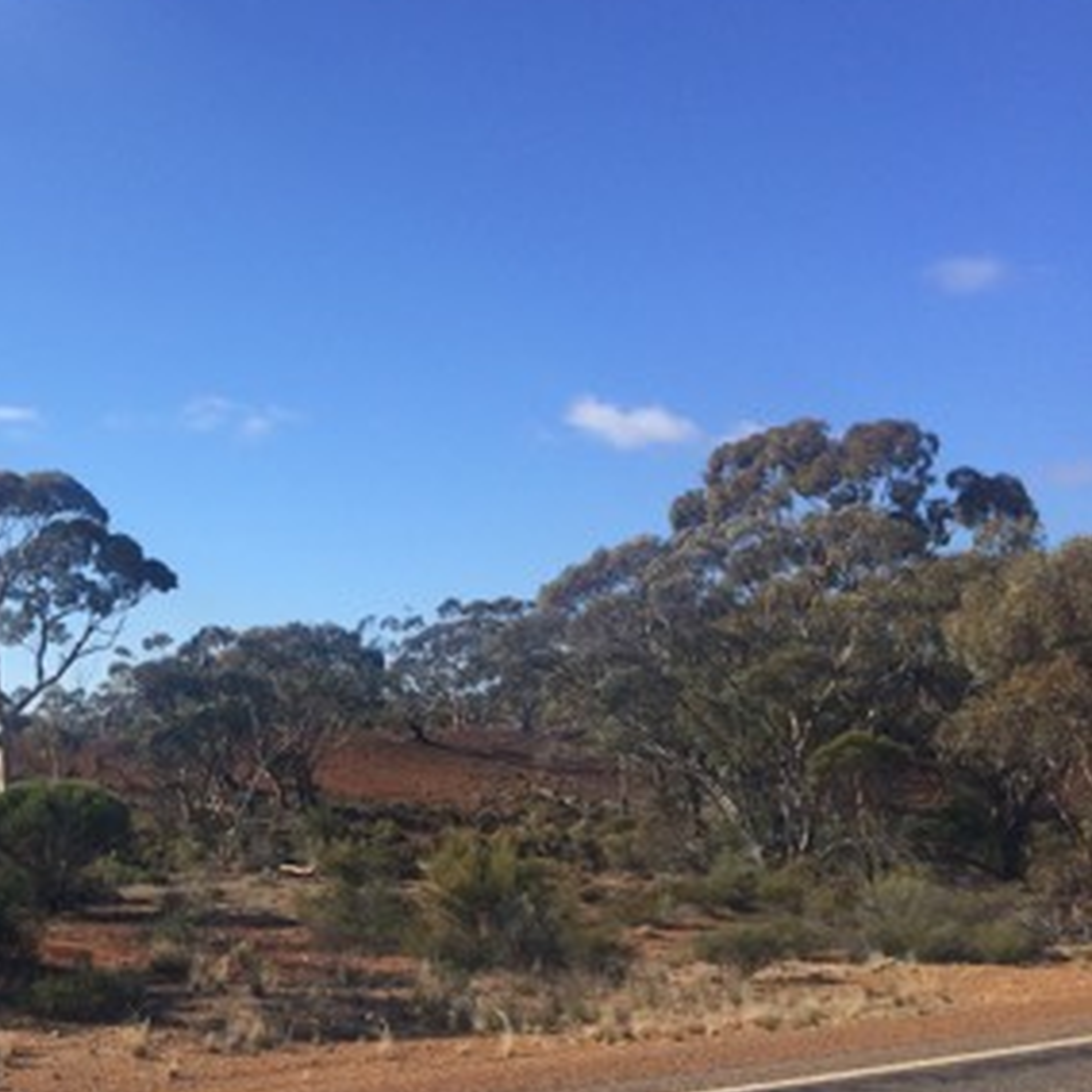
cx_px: 108
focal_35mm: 47
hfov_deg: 34.1
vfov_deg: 36.0
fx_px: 1677
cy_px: 631
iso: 32
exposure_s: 1/1866
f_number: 2.2
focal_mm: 4.15
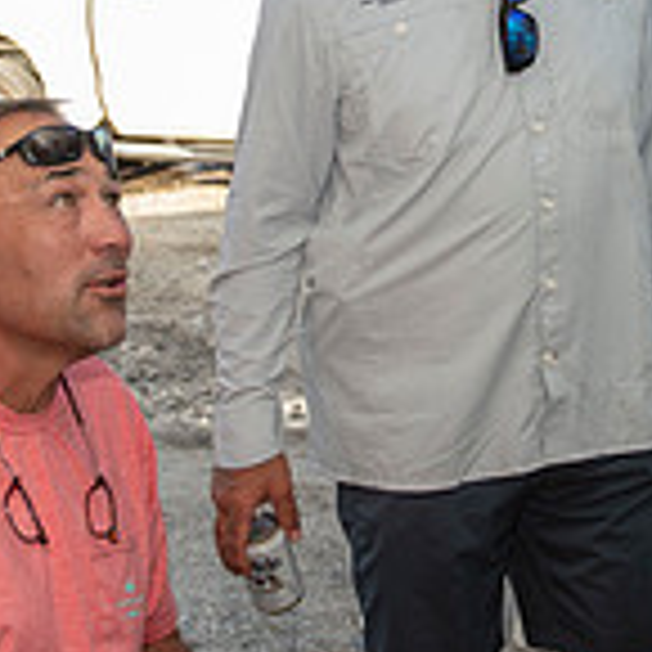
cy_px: 130
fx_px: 1960
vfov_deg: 18.7
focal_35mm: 92
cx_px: 387
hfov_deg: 18.9
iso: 50
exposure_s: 1/250
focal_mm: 27
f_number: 3.2
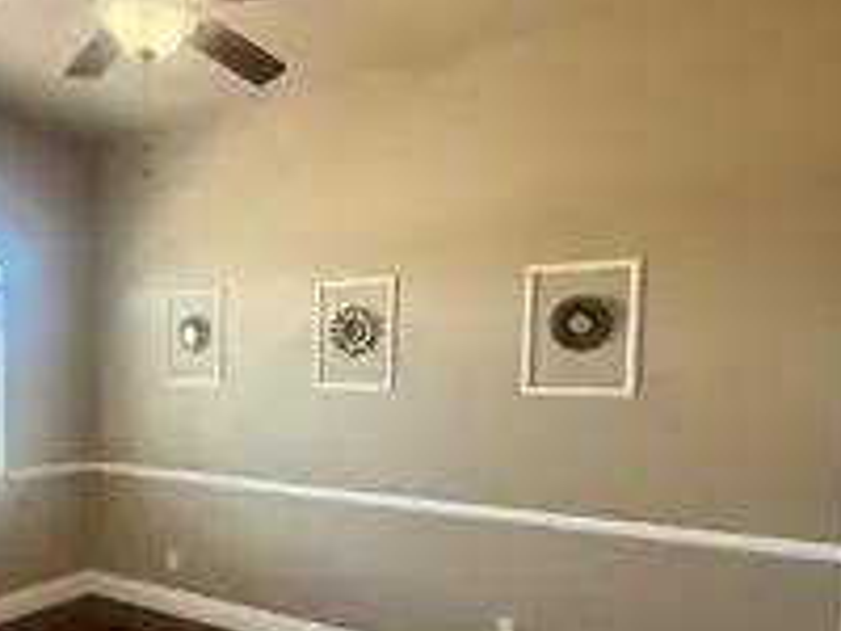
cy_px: 425
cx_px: 278
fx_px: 680
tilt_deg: -4.5
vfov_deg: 48.8
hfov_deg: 61.8
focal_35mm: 28
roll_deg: -2.6
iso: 320
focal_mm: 2.22
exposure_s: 1/120
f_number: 2.2
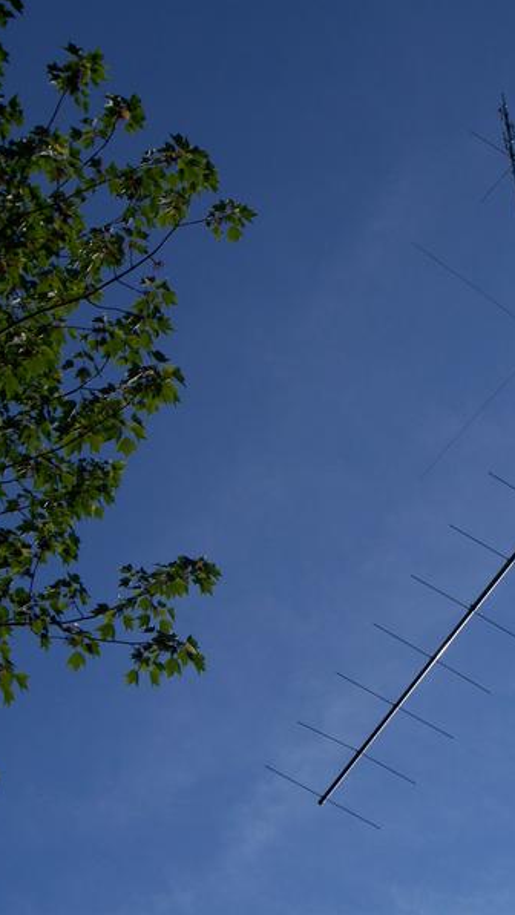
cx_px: 423
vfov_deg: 23.9
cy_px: 457
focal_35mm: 89
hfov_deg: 13.5
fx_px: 2160
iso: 64
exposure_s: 1/800
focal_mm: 12.89
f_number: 5.6
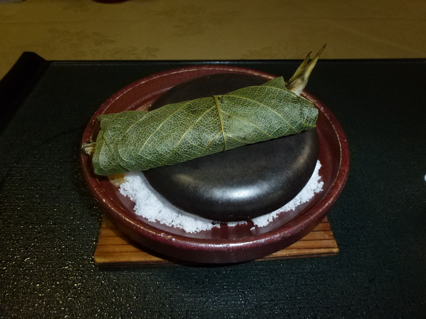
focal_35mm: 24
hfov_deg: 71.6
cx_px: 213
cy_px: 160
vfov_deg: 56.8
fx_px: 295
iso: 320
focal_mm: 4.3
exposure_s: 1/60
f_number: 3.3
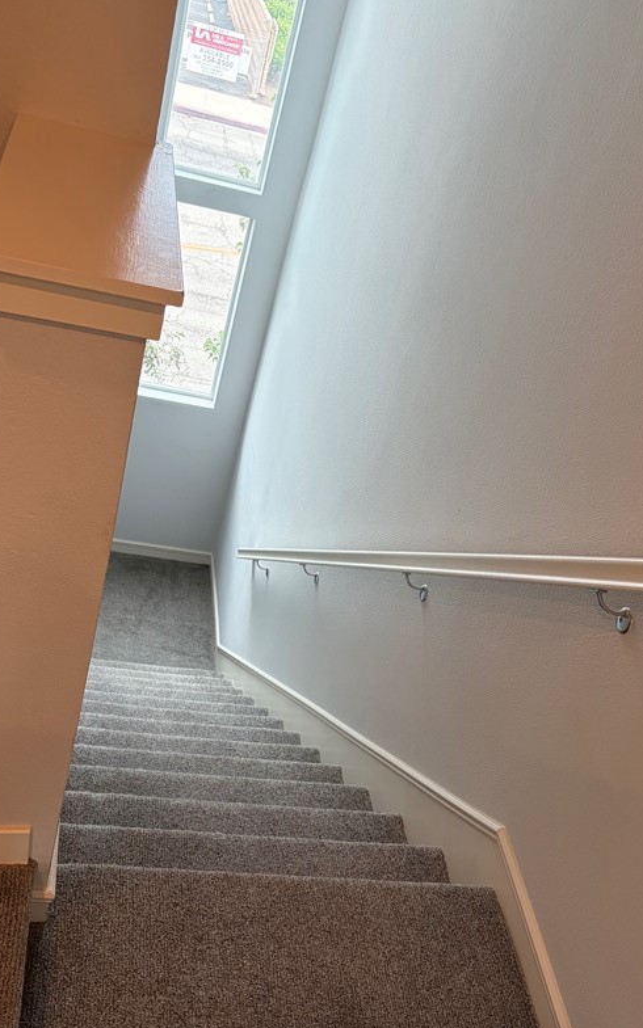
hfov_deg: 35.3
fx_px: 1009
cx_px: 316
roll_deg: -18.1
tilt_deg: -35.3
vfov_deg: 53.8
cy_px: 583
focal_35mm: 36
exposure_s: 1/146
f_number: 1.6
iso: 125
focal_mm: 5.96
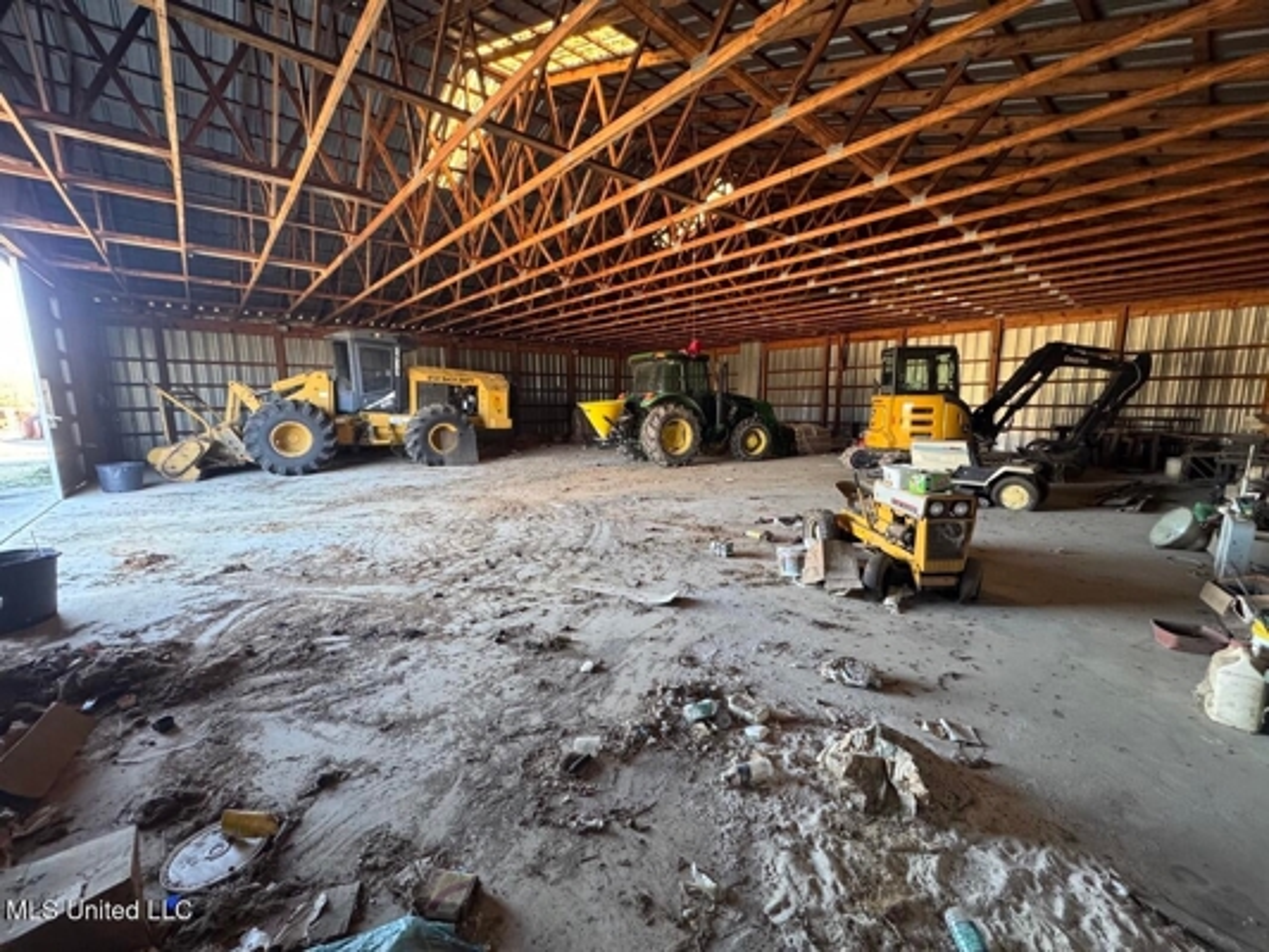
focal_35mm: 14
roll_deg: -0.7
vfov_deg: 85.7
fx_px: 513
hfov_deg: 102.1
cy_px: 476
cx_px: 634
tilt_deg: -9.8
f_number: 2.2
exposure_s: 1/99
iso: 320
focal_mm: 2.22
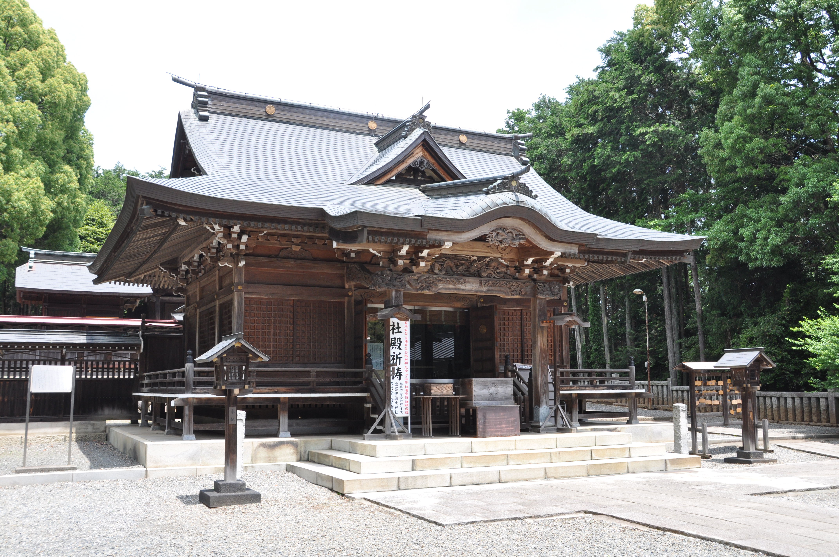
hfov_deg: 57.3
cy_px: 278
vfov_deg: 39.9
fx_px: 768
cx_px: 420
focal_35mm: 33
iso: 400
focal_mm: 22
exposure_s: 1/250
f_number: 8
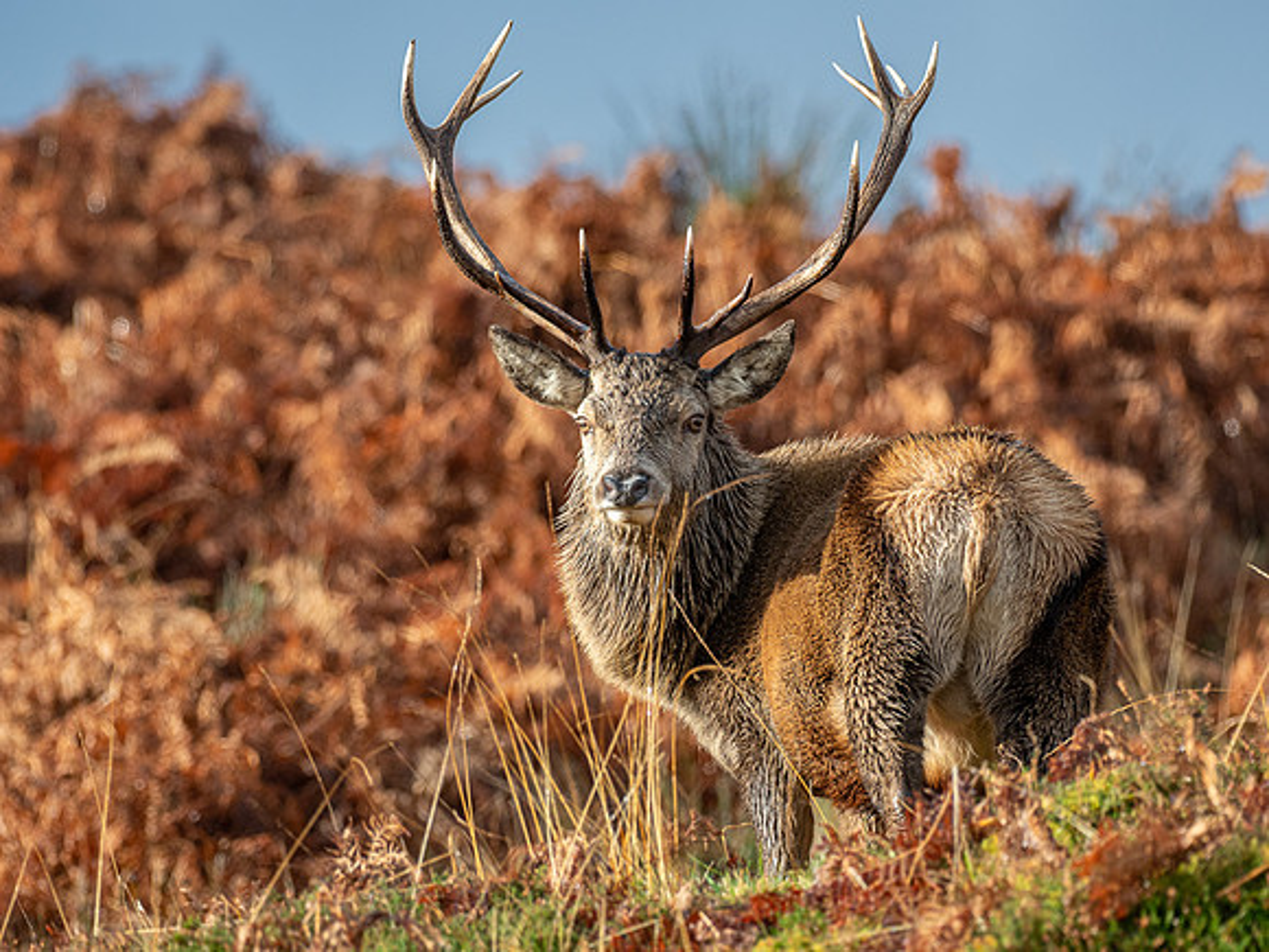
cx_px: 634
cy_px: 476
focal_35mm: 601
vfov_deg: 2.5
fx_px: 22032
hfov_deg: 3.3
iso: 320
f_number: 4
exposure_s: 1/640
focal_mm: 300
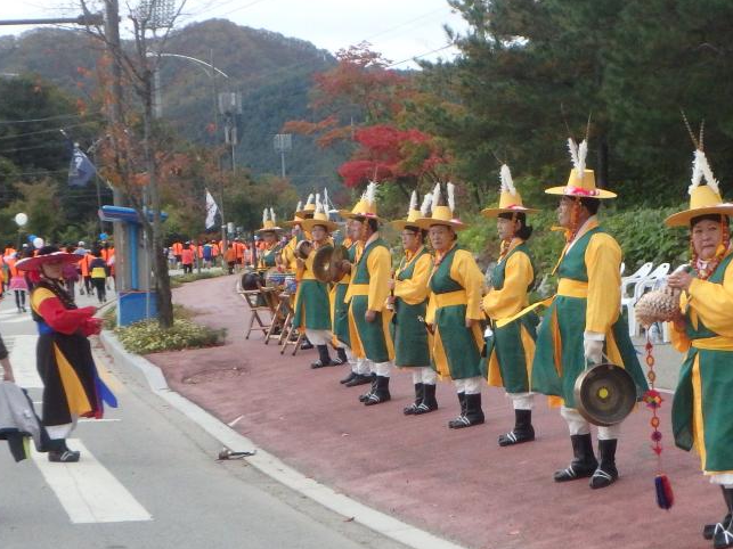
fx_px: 1186
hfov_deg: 34.3
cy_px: 300
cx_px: 406
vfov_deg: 26.1
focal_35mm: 56
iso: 640
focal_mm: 8.1
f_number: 5.2
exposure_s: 1/500
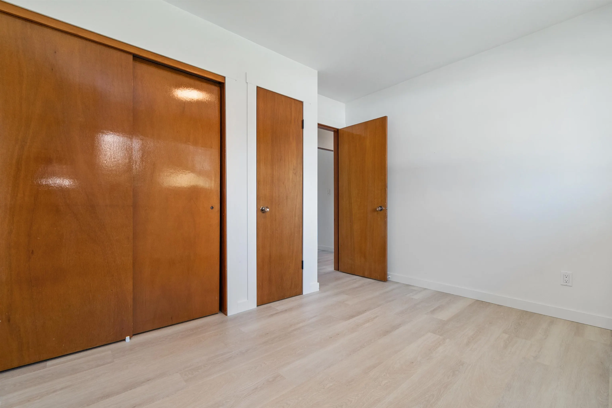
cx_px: 306
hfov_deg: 100.4
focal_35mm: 15
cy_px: 204
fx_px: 255
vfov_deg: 77.3
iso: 250
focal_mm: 10
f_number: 8
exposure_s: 1/13
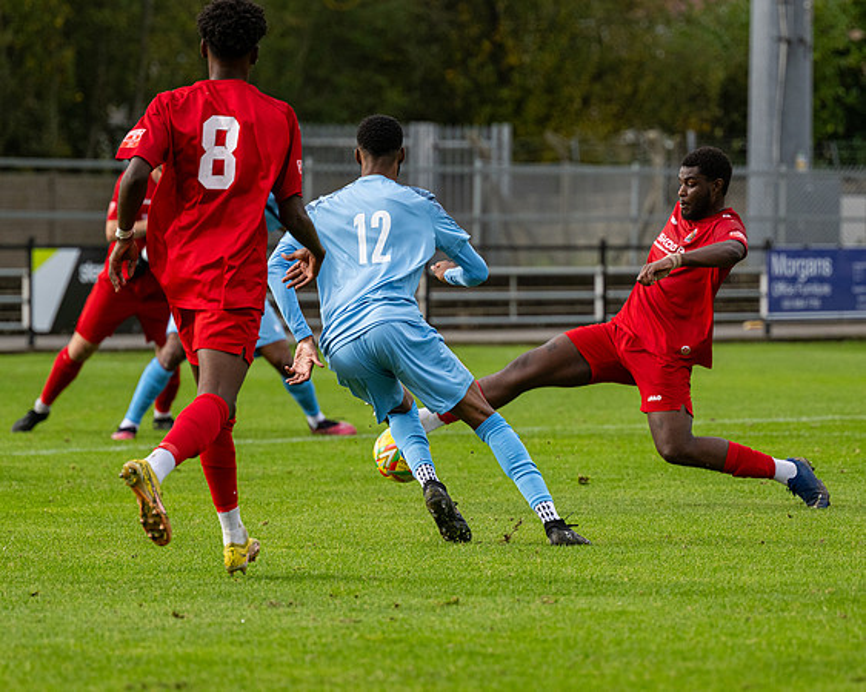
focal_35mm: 262
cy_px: 430
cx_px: 486
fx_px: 6702
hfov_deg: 7.4
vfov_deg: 5.9
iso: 400
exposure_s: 1/3200
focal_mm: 175
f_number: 4
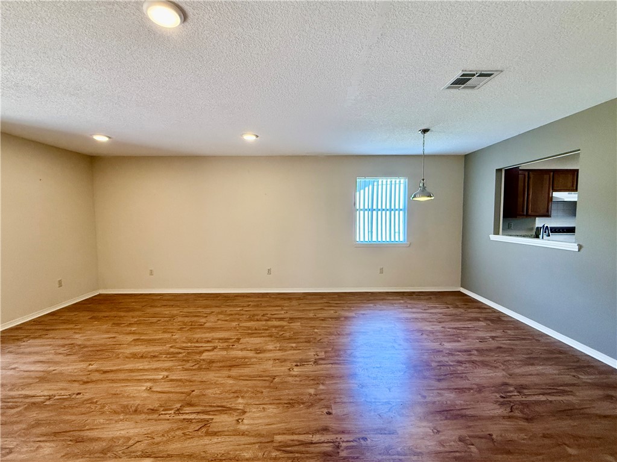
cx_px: 308
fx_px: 250
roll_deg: +1.3
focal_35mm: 14
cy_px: 231
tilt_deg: -2.9
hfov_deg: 102.1
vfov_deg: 85.7
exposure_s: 1/120
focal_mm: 2.22
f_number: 2.2
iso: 320
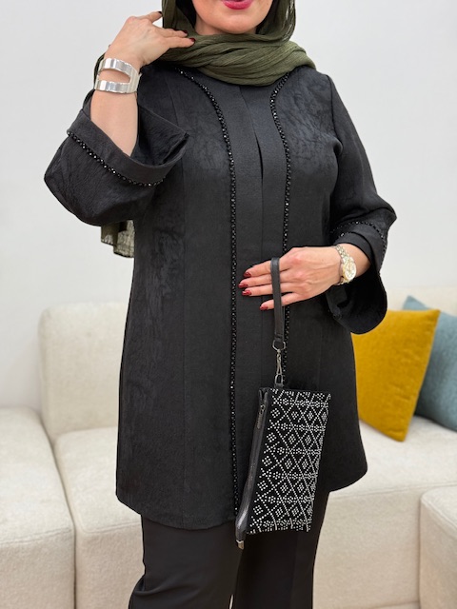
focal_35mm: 48
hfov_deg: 30.3
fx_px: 845
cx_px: 228
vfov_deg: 39.7
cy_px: 304
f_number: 1.78
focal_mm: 6.76
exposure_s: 1/323
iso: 80
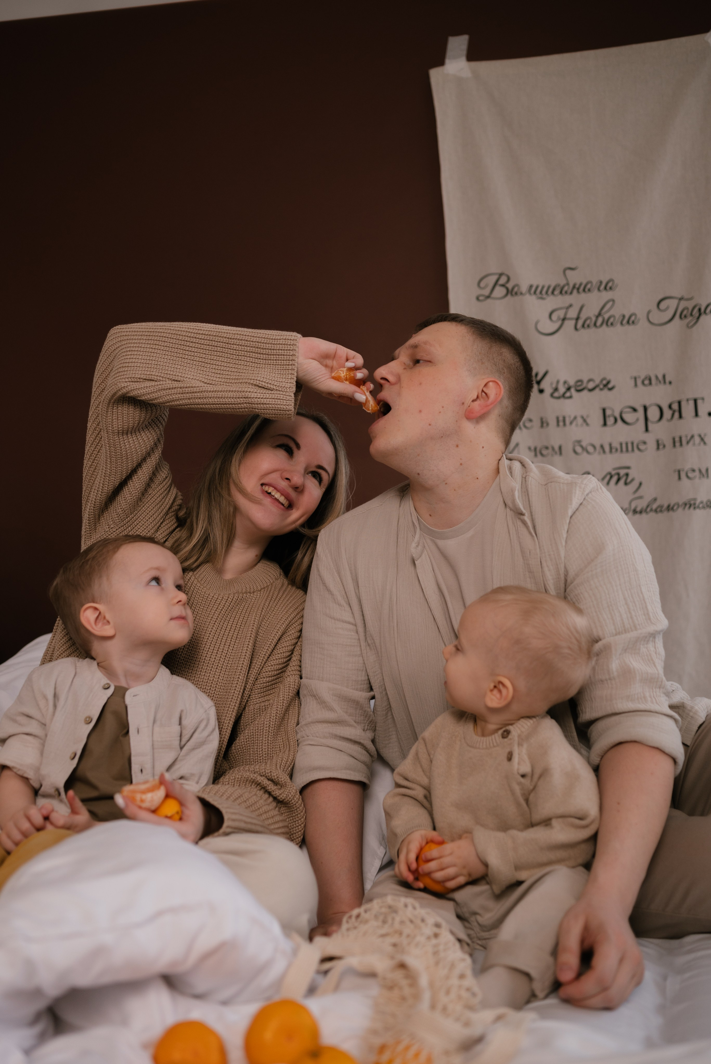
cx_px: 356
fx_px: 1036
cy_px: 532
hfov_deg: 37.9
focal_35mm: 35
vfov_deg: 54.4
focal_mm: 35
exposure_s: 1/320
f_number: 2.2
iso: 400
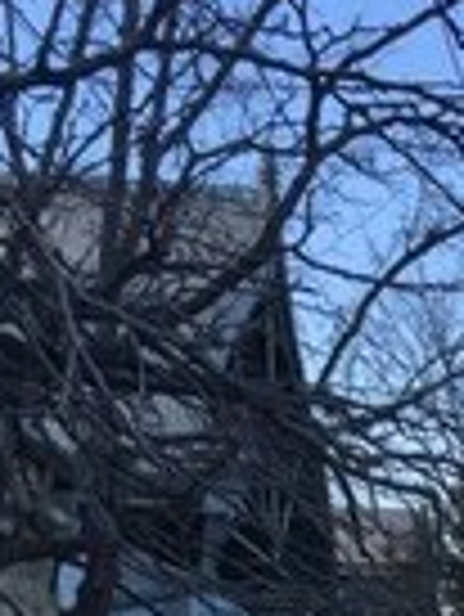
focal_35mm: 105
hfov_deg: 13.2
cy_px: 1066
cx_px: 734
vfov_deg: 16.2
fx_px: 1874
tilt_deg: -8.4
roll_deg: -1.0
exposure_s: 1/50
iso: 25
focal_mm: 4.15
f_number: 2.2
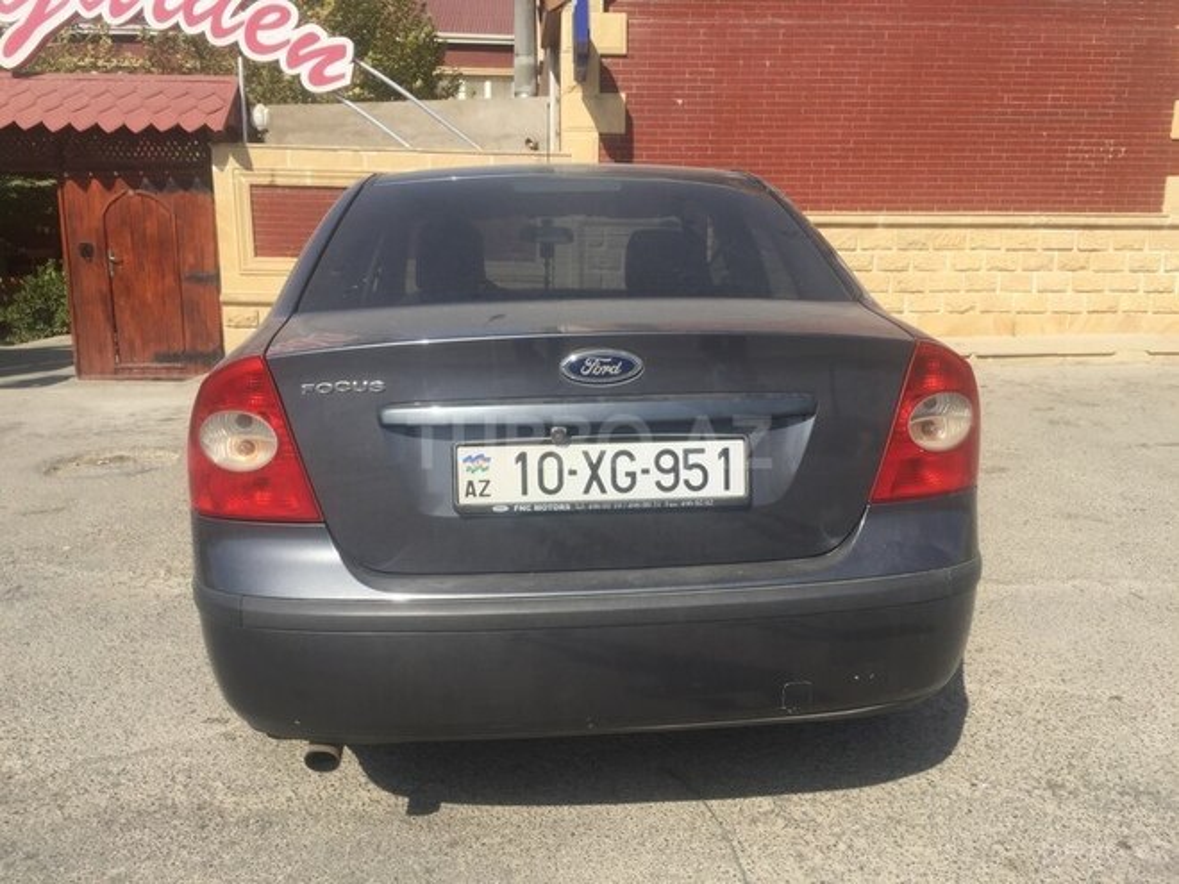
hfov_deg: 61.7
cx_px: 590
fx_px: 988
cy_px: 442
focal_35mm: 29
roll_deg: -2.4
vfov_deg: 48.2
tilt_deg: -10.3
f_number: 2.2
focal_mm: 4.15
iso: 32
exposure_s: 1/2198
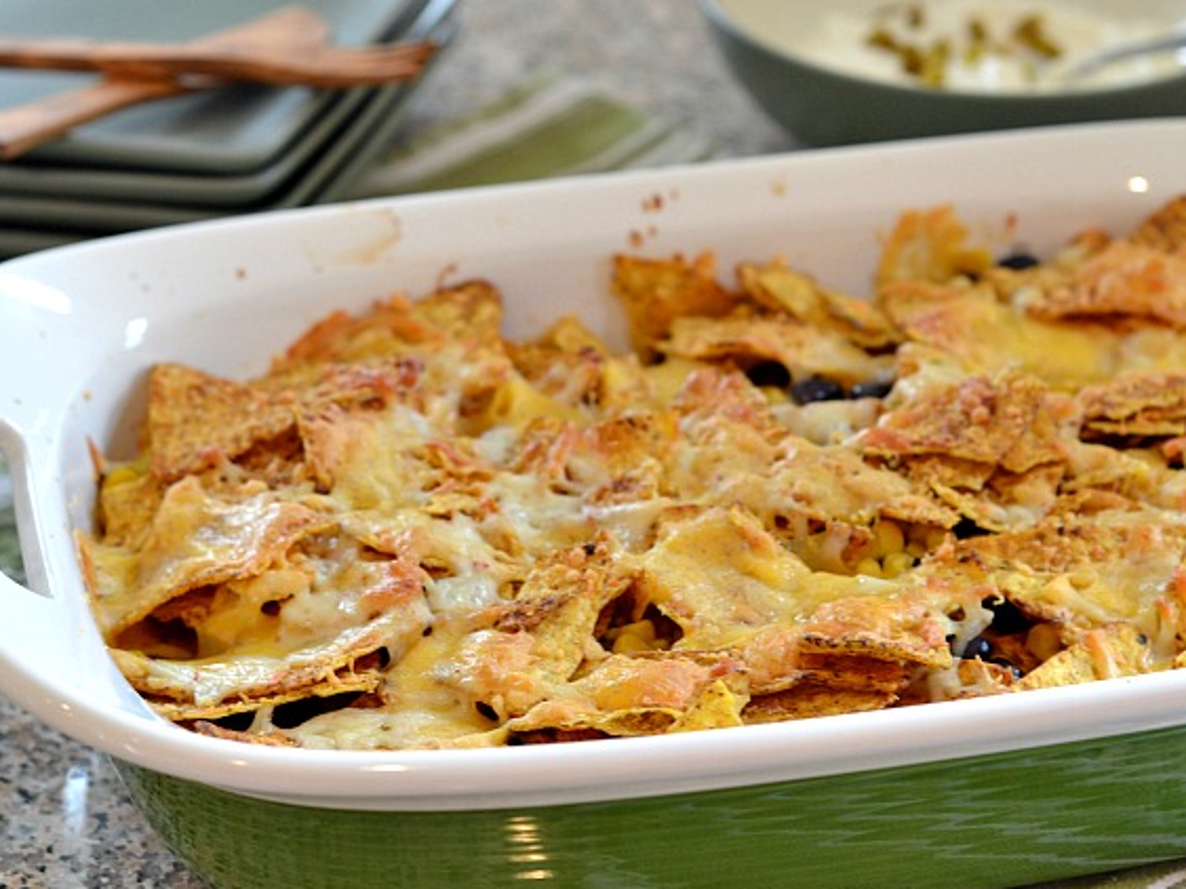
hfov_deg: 23.8
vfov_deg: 18.0
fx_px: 2809
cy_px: 443
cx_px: 670
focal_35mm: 82
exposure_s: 1/15
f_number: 4.5
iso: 200
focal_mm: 50
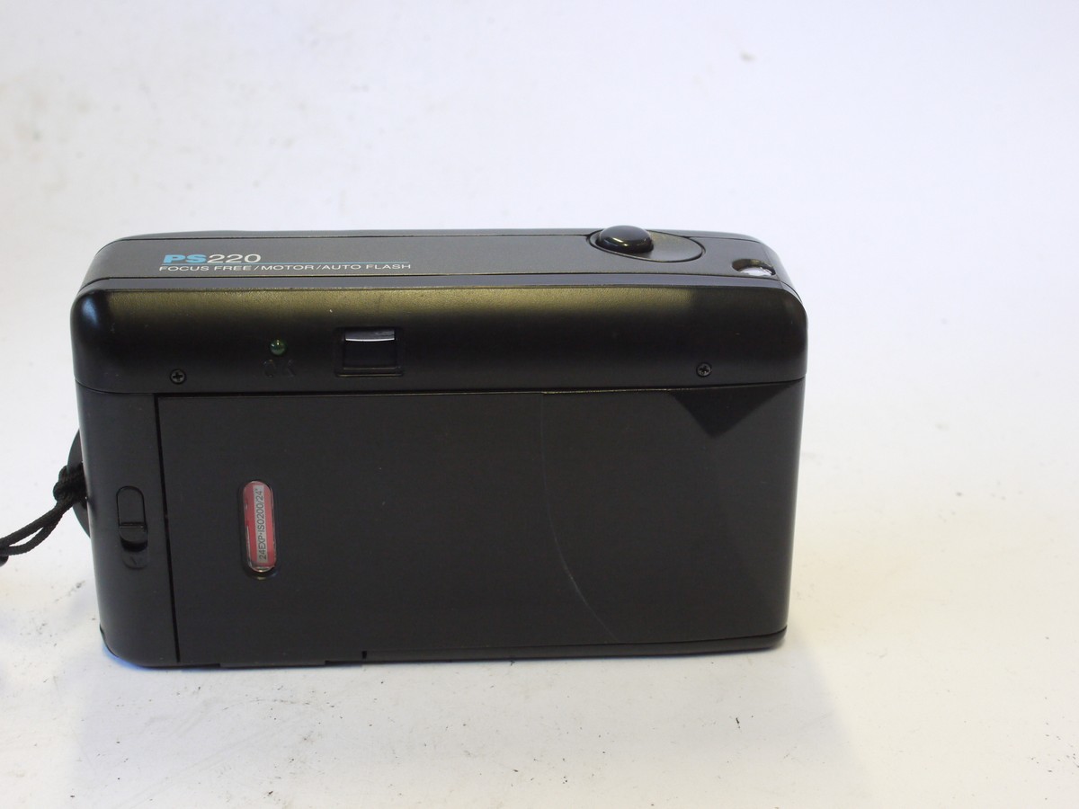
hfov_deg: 32.2
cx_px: 540
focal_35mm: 60
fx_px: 1870
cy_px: 404
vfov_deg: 24.4
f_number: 9
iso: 800
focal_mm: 30
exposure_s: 1/30
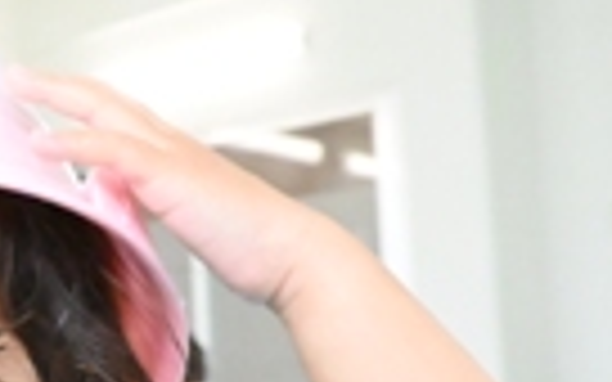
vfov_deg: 18.0
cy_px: 290
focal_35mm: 72
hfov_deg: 25.1
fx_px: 1201
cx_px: -166
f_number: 5
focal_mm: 16
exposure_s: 1/1250
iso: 16000
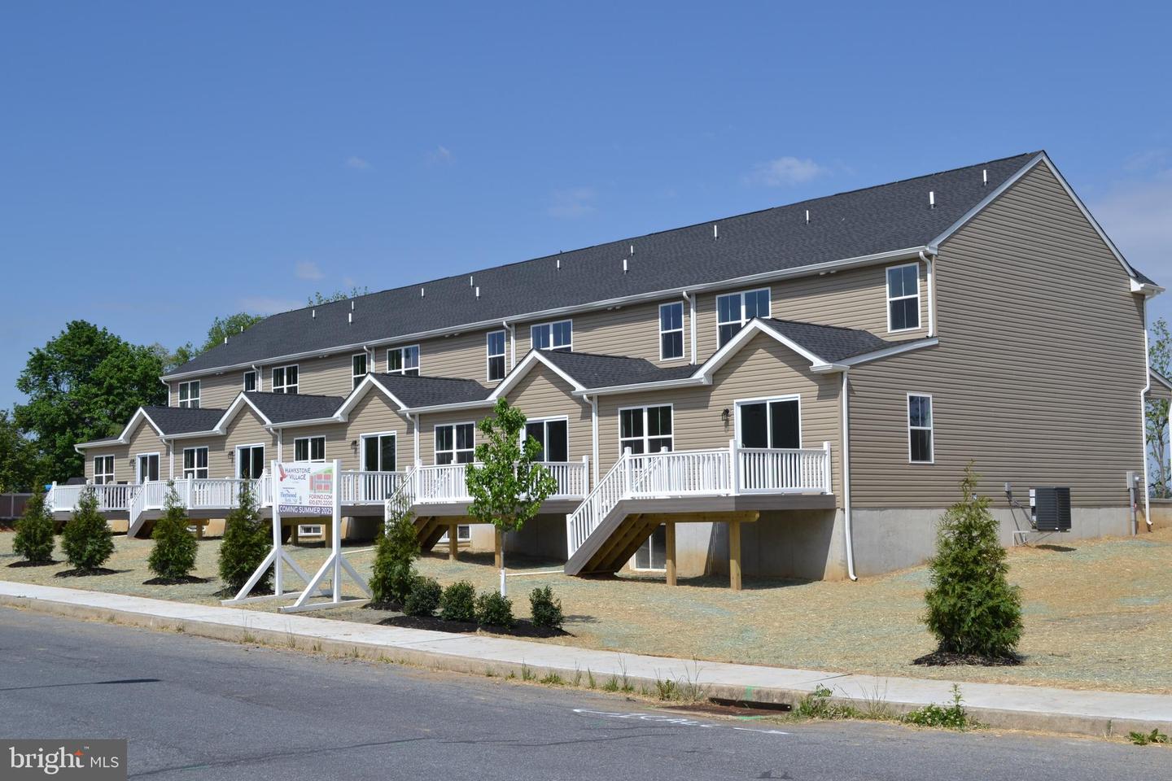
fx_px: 1416
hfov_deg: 45.0
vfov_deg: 30.8
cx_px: 586
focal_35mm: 44
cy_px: 390
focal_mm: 29
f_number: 8
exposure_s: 1/640
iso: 200
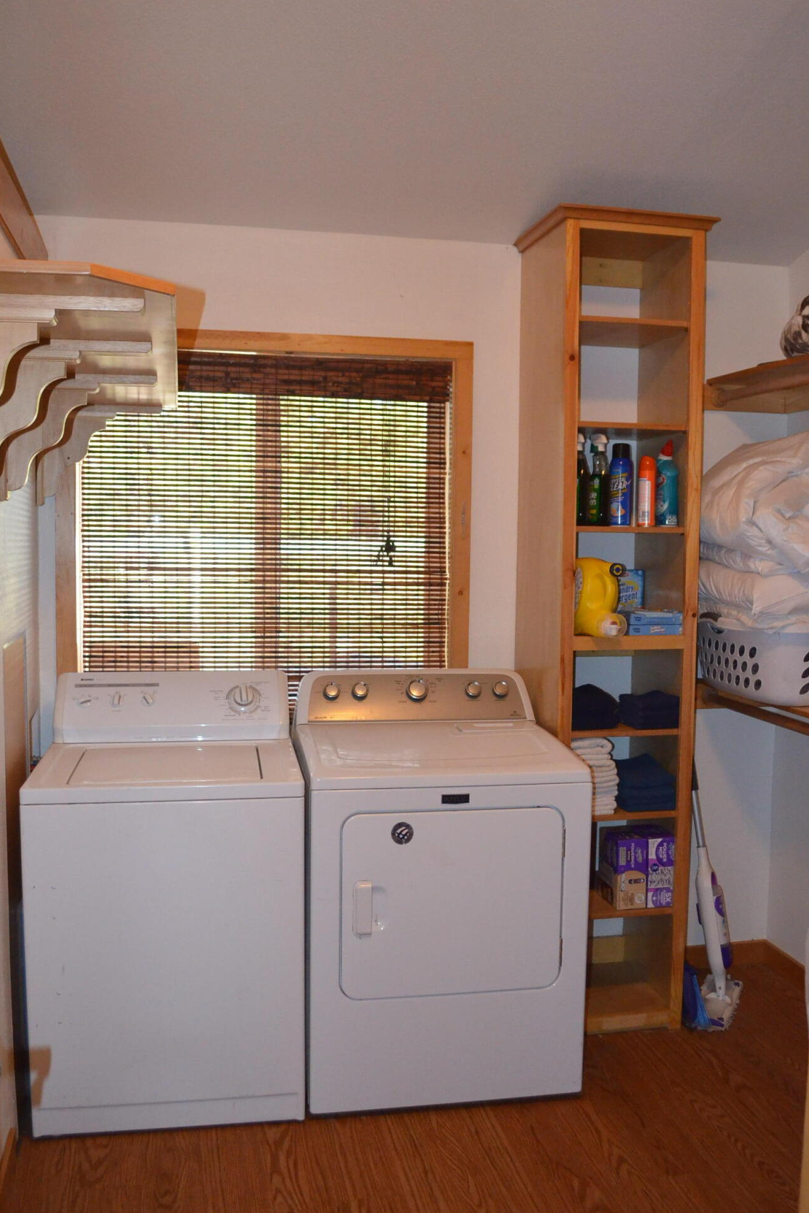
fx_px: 1045
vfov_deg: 60.3
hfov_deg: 42.3
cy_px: 592
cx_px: 394
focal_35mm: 31
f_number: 3.8
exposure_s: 1/60
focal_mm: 20
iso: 2800
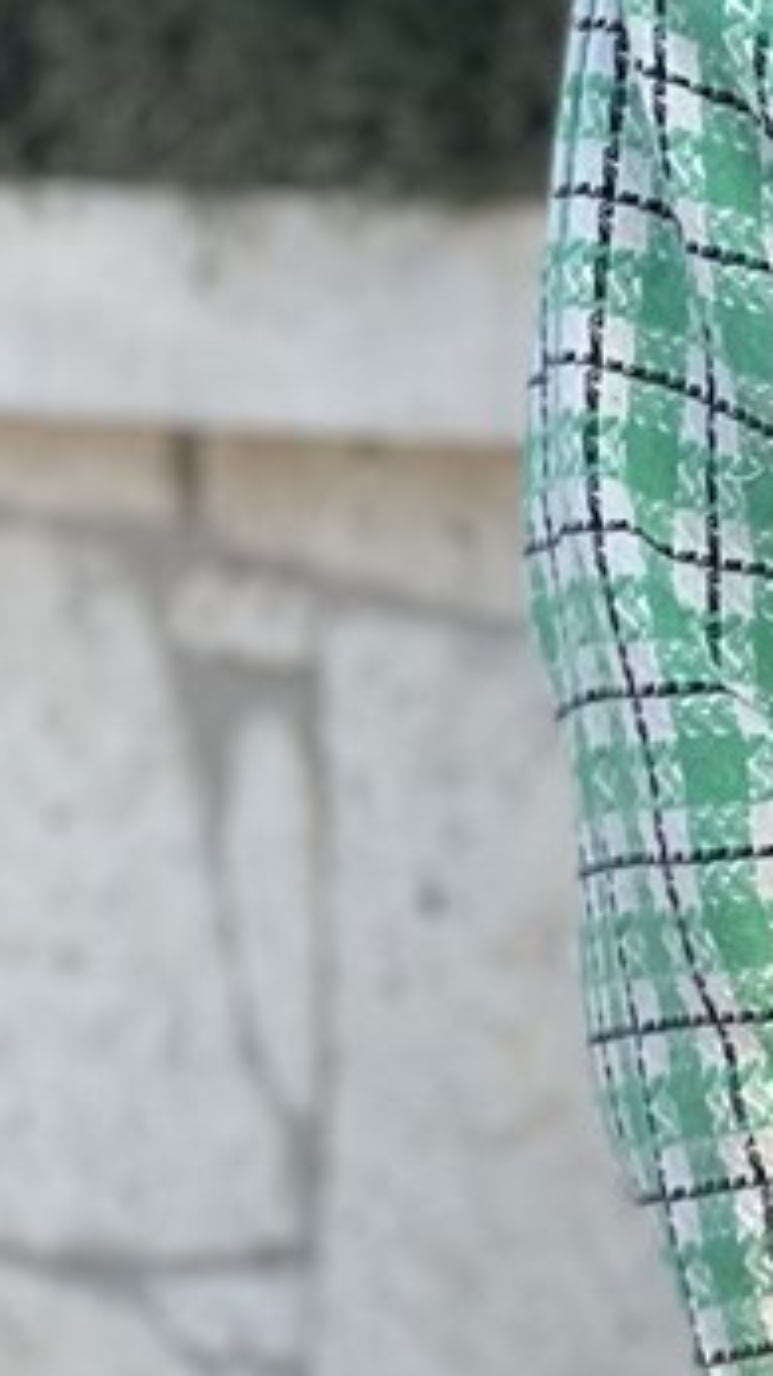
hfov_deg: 4.6
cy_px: 151
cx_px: 1784
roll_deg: +0.8
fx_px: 9517
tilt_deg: -2.0
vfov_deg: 8.2
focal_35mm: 261
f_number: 2
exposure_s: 1/639
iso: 32
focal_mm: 6
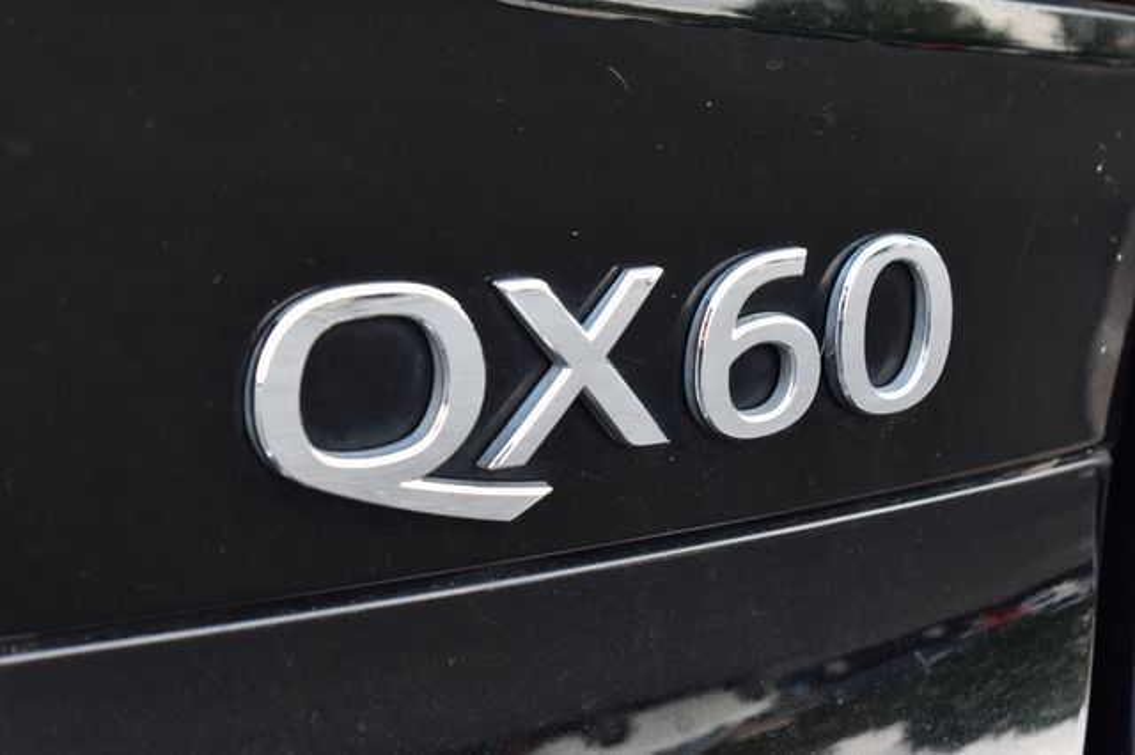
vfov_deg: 16.5
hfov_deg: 24.6
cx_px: 568
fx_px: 2600
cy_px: 378
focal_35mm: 82
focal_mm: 55
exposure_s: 1/40
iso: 400
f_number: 7.1
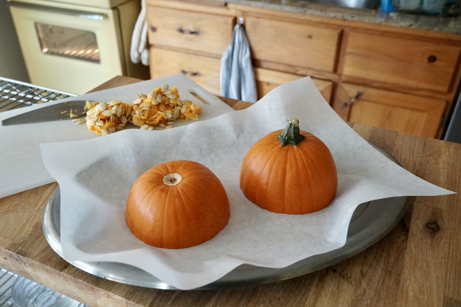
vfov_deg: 40.0
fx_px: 422
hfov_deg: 57.2
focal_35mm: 33
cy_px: 154
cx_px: 230
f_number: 4
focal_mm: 22
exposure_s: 1/160
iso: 4000
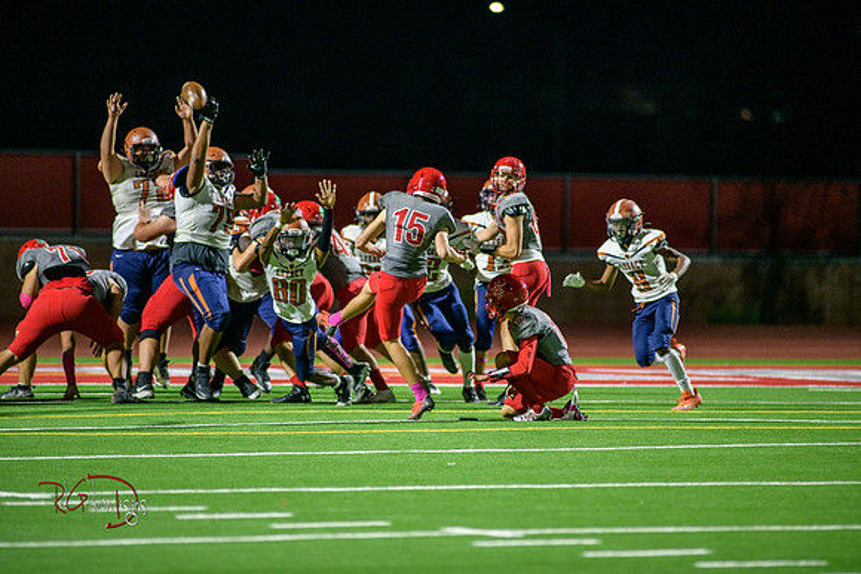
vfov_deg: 4.6
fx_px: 7176
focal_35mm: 300
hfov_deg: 6.9
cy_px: 287
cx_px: 430
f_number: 2.8
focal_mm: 300
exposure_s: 1/500
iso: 2000
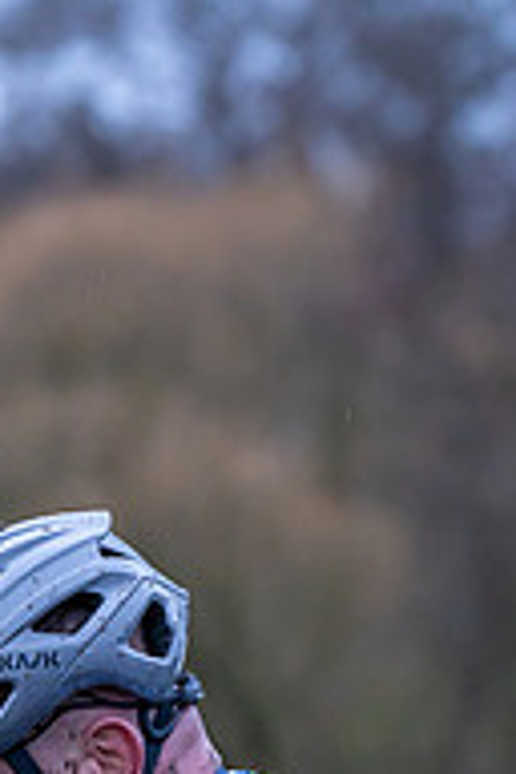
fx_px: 6106
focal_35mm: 284
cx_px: 4
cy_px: 855
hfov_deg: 4.8
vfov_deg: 7.2
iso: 5000
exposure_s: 1/500
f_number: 4
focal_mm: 121
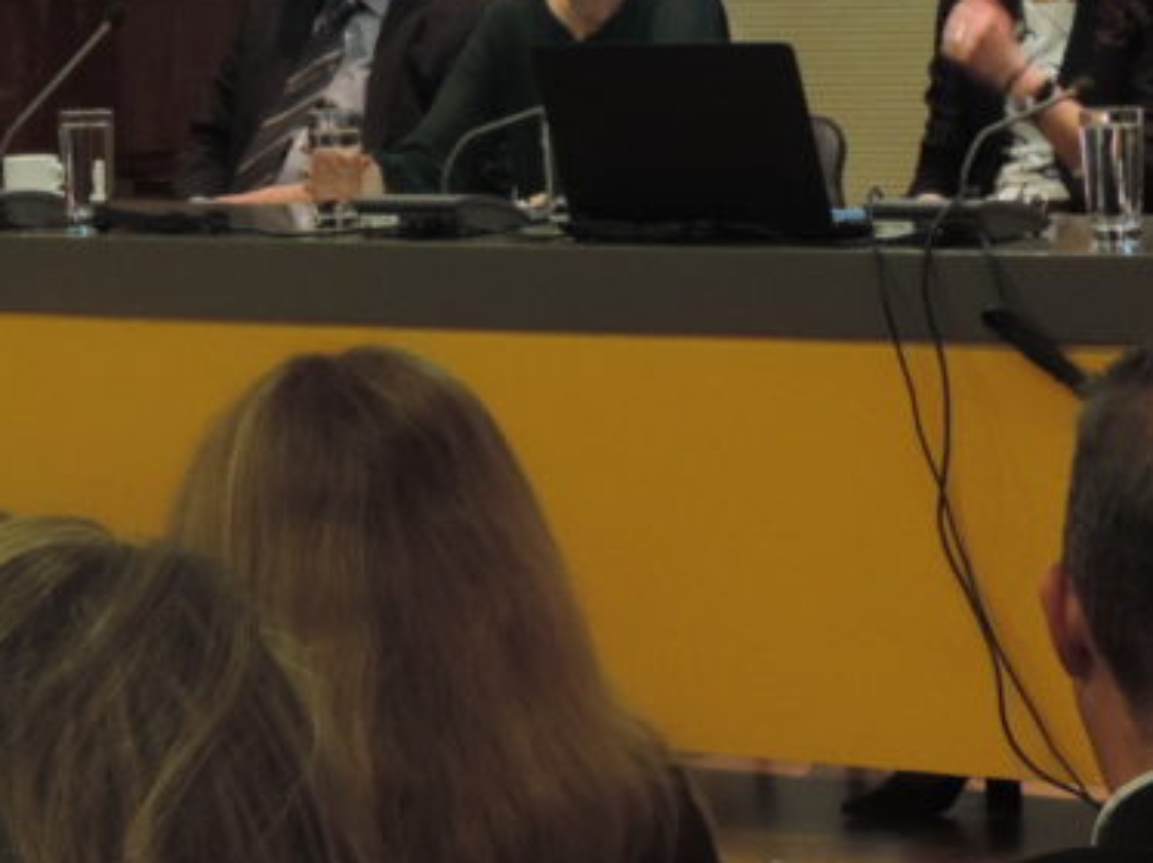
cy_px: -43
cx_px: 234
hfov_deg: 14.3
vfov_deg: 10.7
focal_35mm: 137
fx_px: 4560
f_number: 3.6
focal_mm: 8.9
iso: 400
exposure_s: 1/30
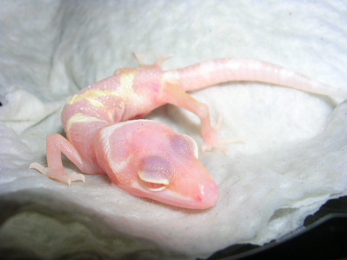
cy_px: 130
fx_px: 381
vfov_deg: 37.7
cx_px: 174
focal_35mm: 38
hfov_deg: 49.0
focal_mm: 5.8
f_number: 5.6
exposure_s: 1/60.1
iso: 50
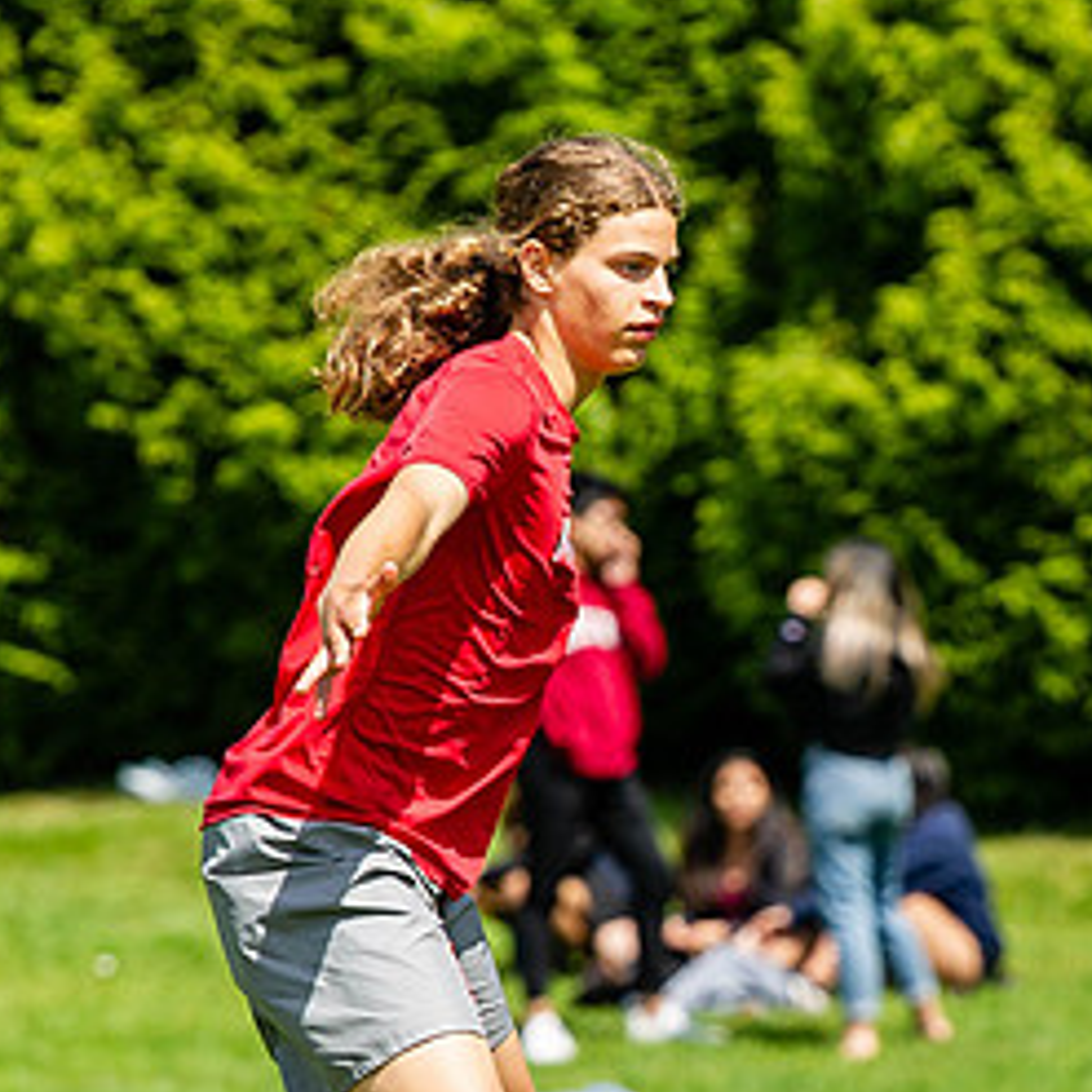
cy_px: 909
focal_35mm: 477
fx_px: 17024
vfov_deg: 3.7
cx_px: 1395
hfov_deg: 3.7
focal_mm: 170
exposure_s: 1/2000
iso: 250
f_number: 4
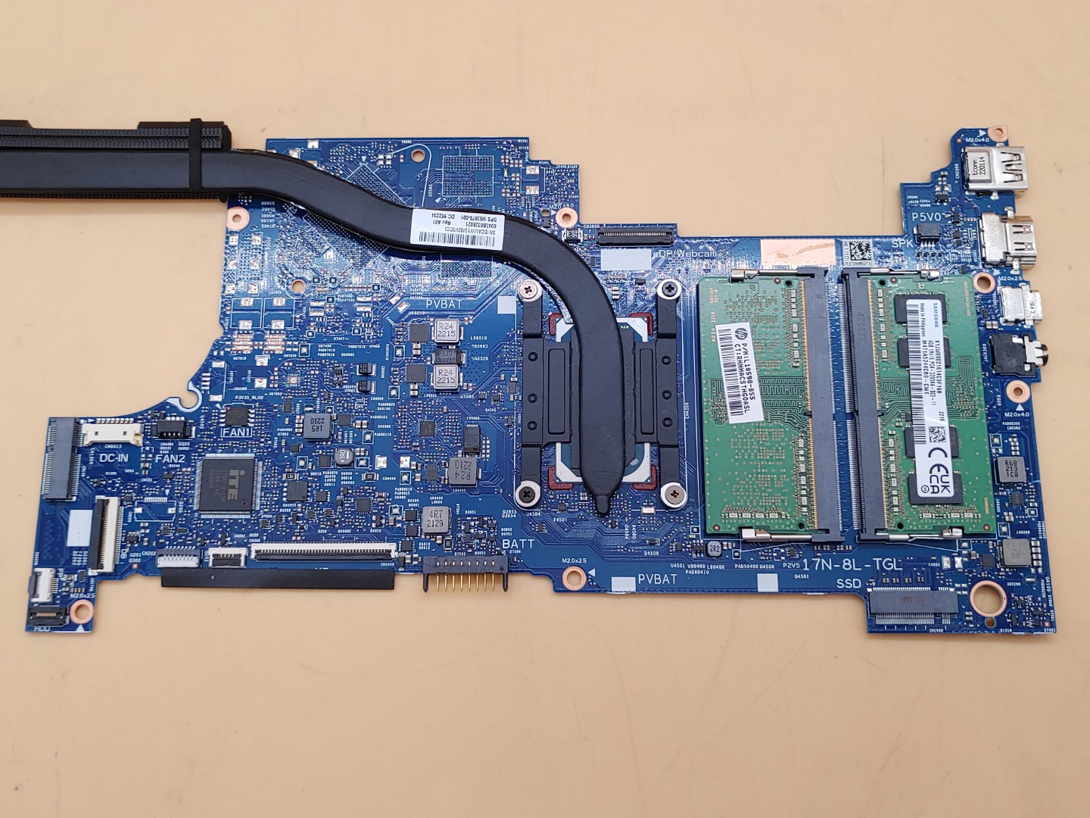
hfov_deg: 51.4
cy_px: 409
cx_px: 545
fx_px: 1134
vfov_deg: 39.7
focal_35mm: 36
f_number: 1.8
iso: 50
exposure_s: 1/101
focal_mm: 4.36
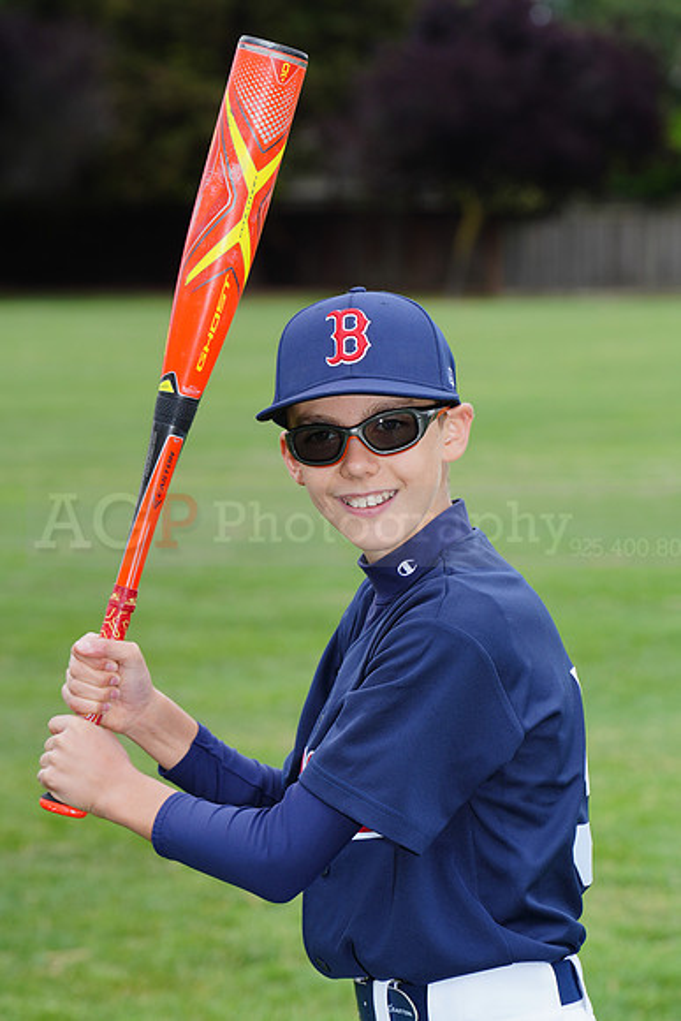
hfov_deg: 7.5
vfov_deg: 11.3
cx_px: 340
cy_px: 510
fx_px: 5161
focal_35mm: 182
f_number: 9
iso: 200
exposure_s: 1/200
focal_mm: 182
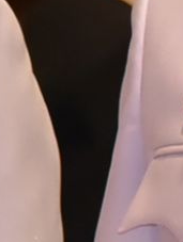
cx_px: 403
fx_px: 12638
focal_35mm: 1798
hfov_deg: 0.8
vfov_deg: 1.1
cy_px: 266
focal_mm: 170
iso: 4000
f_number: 5.6
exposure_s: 1/200
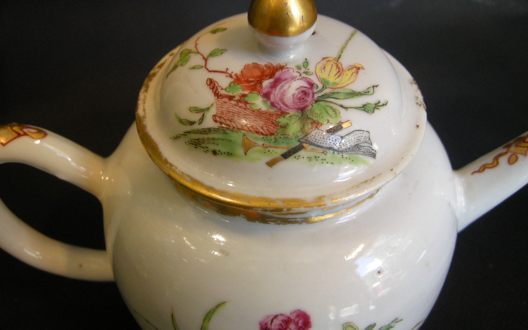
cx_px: 263
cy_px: 129
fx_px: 547
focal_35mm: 38
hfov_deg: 51.5
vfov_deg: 33.5
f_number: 2.7
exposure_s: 1/60
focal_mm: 7.5
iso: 208
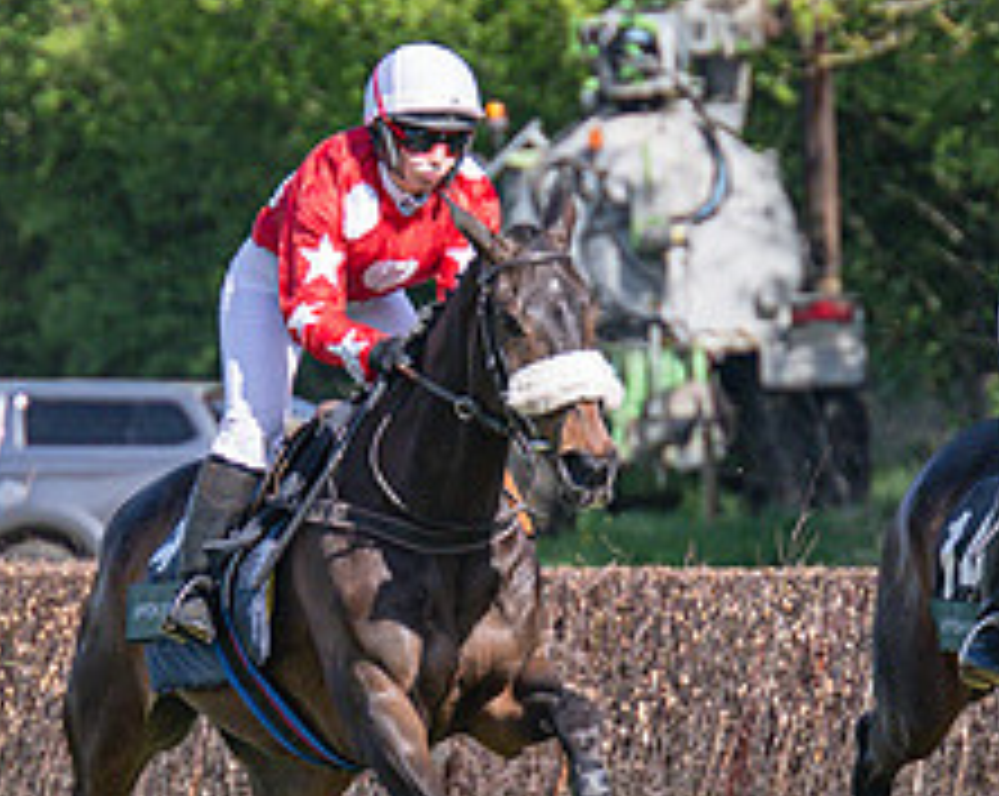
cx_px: 409
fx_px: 24715
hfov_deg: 2.3
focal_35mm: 837
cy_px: 499
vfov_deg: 1.8
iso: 400
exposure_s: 1/2500
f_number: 4
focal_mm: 150
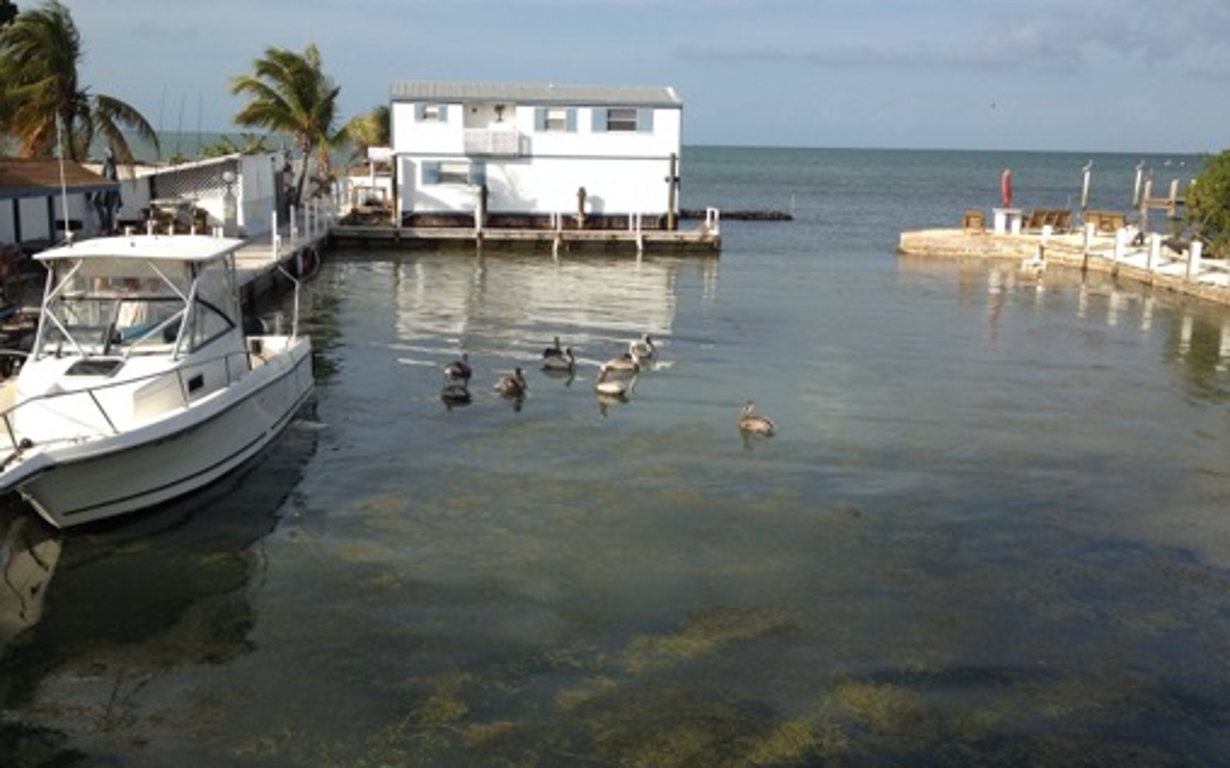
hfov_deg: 51.6
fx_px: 1273
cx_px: 610
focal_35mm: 38
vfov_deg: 33.5
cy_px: 380
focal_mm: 4.28
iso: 64
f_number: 2.4
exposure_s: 1/1416
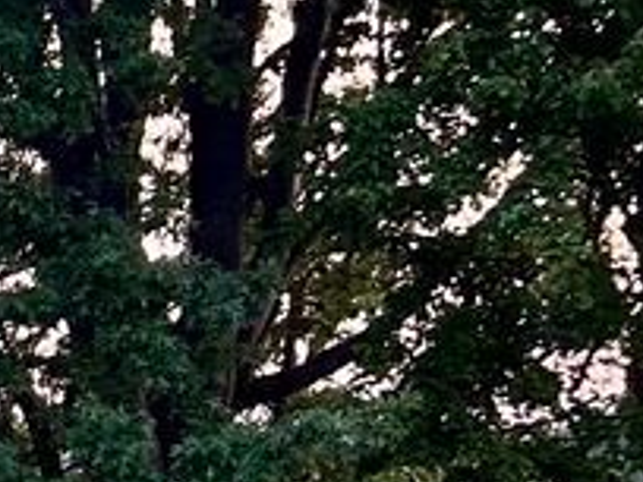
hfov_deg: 8.5
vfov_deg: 7.5
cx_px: -1352
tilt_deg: -2.8
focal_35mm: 191
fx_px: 3548
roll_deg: +1.9
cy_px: 884
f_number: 1.5
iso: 50
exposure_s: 1/164
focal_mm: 5.7
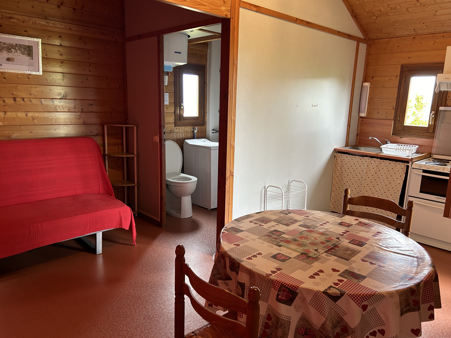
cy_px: 169
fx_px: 339
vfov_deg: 53.1
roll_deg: -1.8
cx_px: 226
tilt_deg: -12.1
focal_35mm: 26
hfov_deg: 67.3
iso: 125
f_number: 1.5
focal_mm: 5.7
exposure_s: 1/50
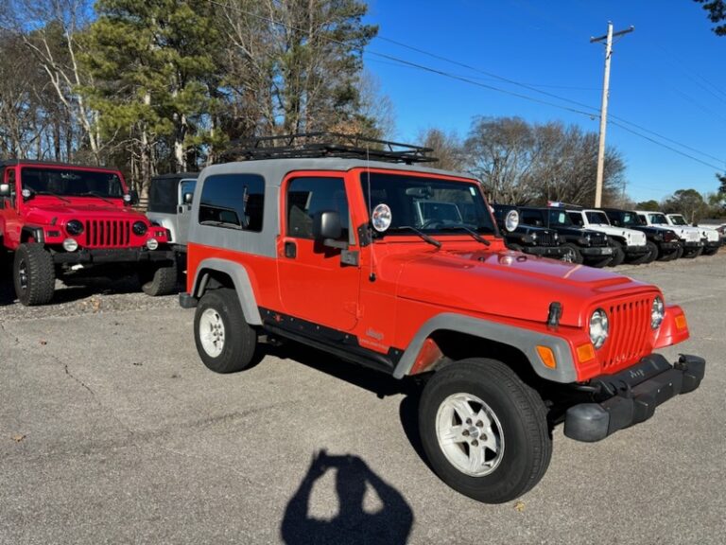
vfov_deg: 53.1
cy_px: 272
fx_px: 545
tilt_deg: -6.6
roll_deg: -2.1
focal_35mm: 26
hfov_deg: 67.3
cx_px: 363
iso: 50
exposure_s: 1/2639
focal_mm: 5.96
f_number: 1.6
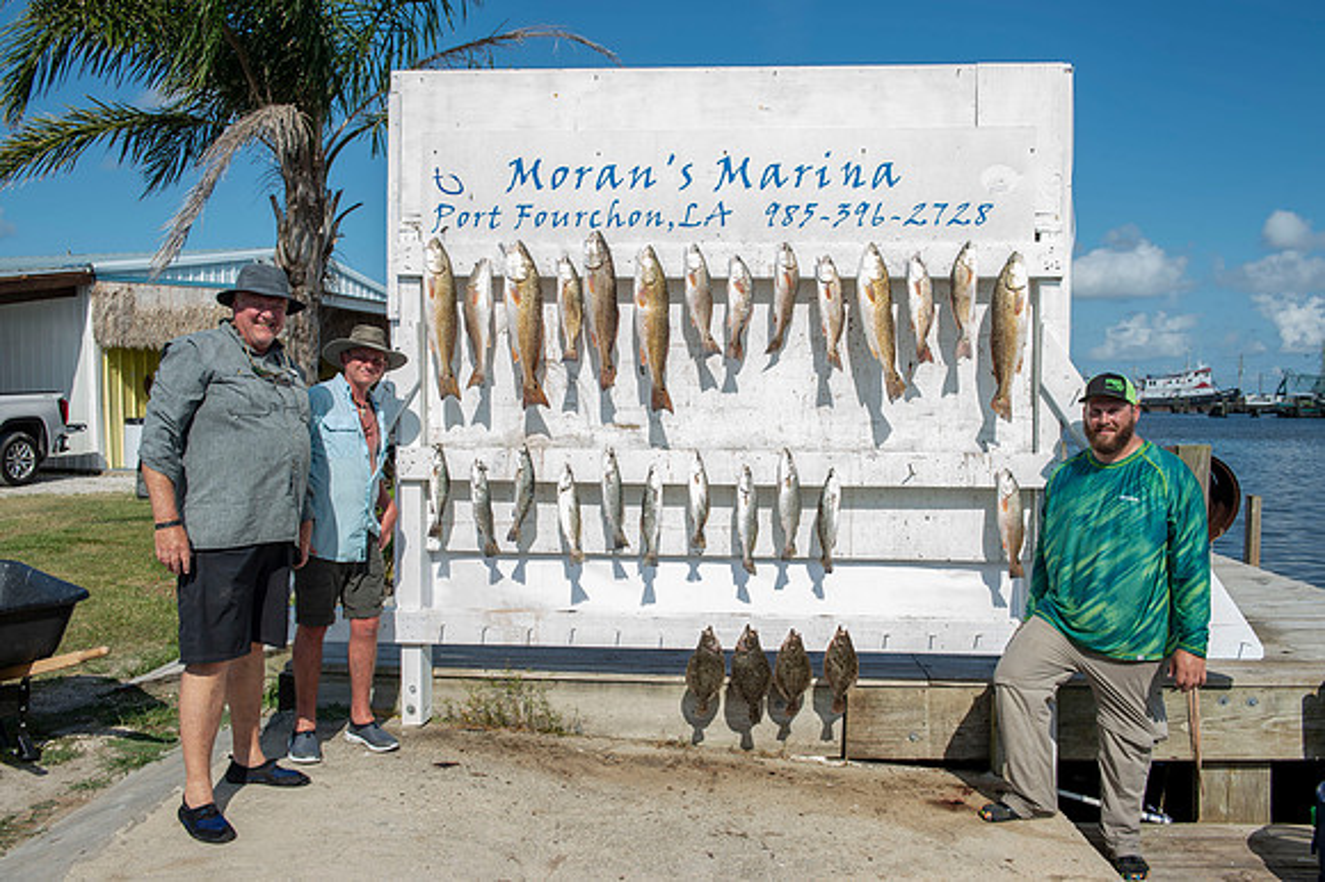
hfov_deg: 60.3
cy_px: 441
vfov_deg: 42.3
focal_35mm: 31
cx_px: 662
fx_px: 1140
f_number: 8
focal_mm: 31
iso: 50
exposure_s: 1/160
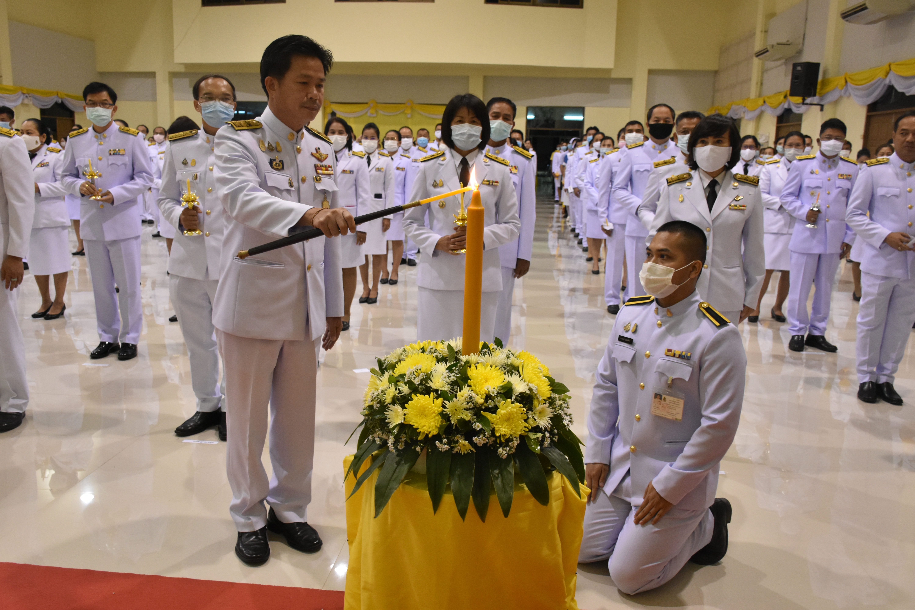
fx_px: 839
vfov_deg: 40.0
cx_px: 458
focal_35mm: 33
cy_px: 305
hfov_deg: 57.2
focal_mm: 22
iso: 2000
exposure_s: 1/80
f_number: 4.5
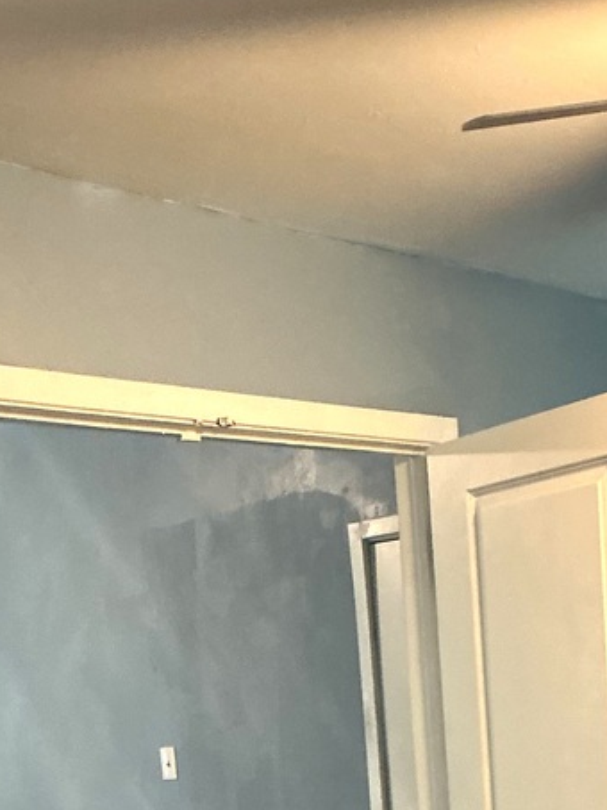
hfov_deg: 21.3
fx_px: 1615
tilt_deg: -6.1
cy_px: 890
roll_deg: +5.1
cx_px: 275
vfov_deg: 26.0
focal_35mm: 69
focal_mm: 3
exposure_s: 1/40
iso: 200
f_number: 1.8
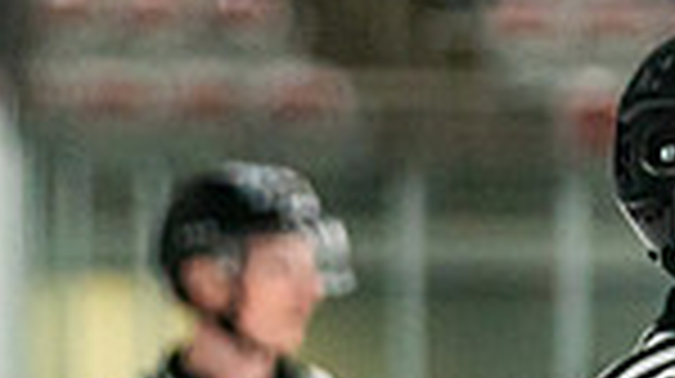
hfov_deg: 3.6
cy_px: 528
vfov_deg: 2.0
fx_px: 10781
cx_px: 922
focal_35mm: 603
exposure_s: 1/1250
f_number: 2.8
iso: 3200
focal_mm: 116
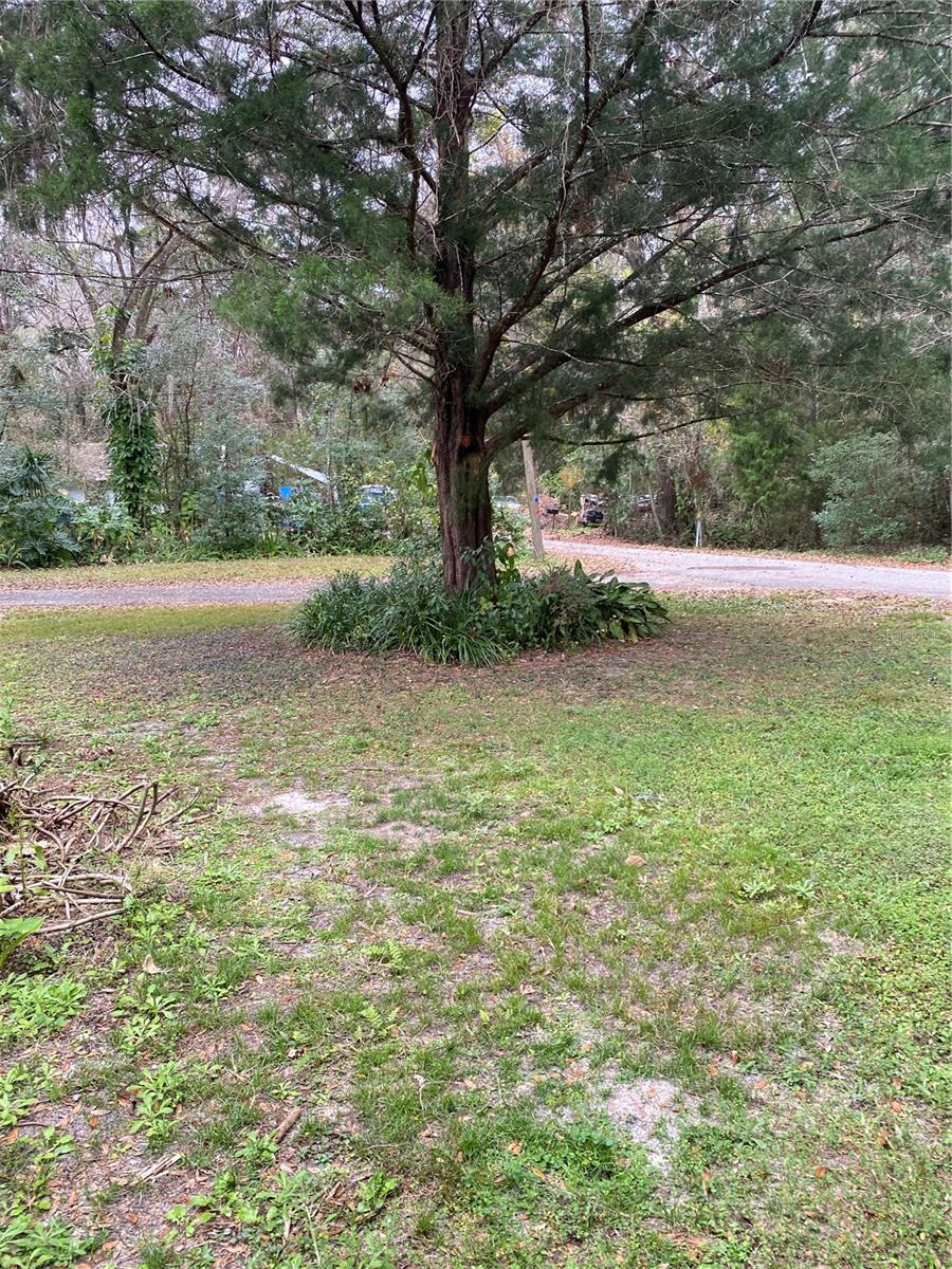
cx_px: 476
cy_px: 634
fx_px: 953
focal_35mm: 26
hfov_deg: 53.1
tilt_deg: -13.3
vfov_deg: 67.3
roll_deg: -1.1
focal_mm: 4.25
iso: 50
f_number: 1.8
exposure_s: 1/121
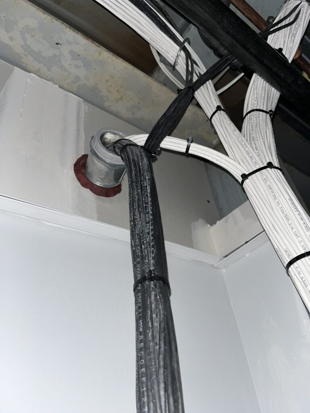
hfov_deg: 53.1
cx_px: 155
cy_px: 206
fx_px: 310
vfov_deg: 67.3
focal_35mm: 26
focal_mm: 5.1
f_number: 1.6
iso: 32
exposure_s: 1/4
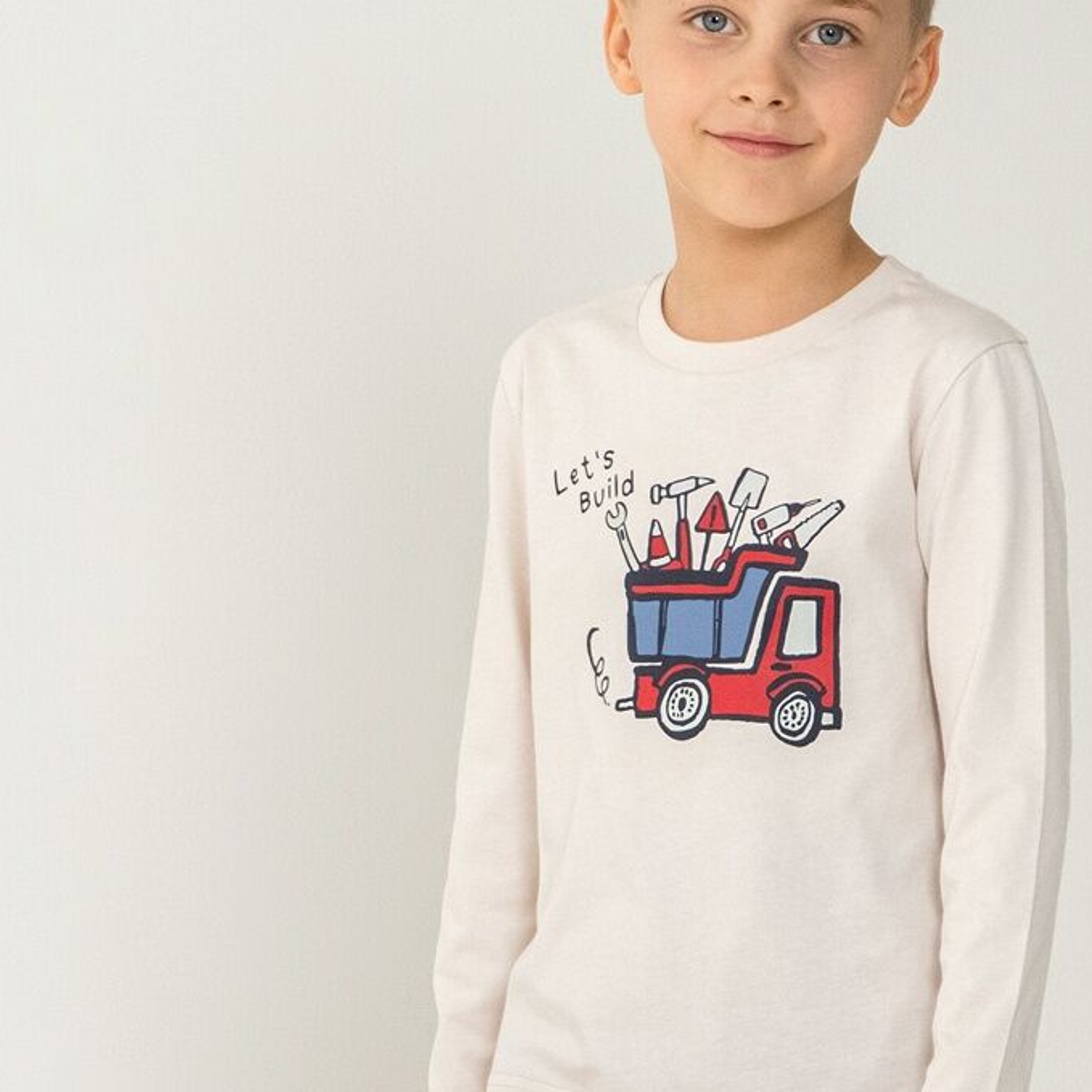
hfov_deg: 6.3
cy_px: 1008
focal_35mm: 277
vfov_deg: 6.3
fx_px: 9886
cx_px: 674
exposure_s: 1/160
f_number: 7.1
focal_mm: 82
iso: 250
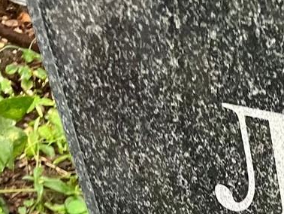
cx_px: 526
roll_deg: -3.2
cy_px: 368
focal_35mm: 99
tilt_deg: -40.2
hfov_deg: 16.3
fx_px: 813
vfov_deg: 13.6
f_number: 1.6
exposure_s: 1/60
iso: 200
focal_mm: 4.2
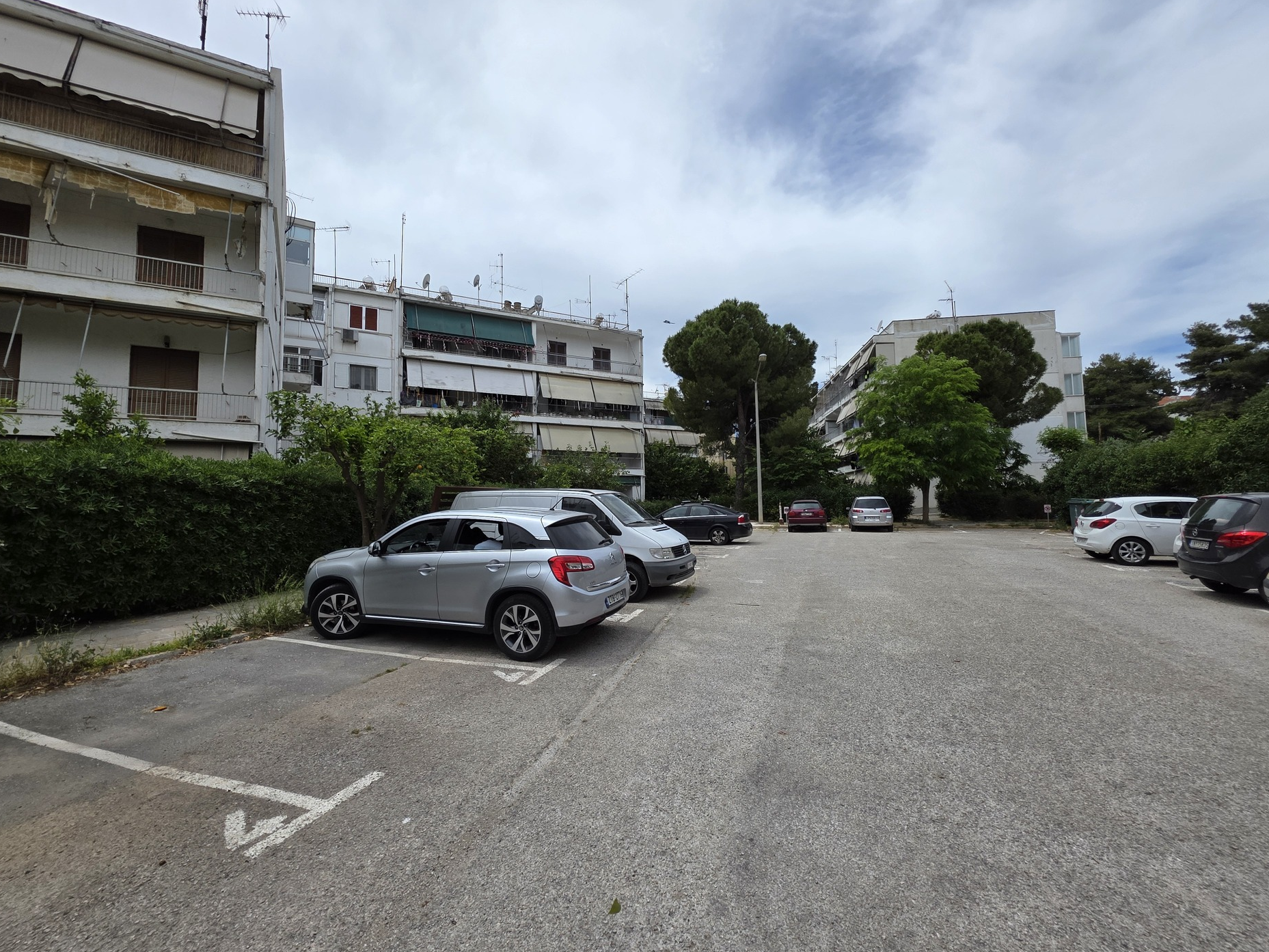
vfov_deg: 85.7
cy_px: 465
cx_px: 609
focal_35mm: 14
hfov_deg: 102.0
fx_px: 513
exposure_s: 1/3255
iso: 40
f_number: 1.9
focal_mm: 2.2
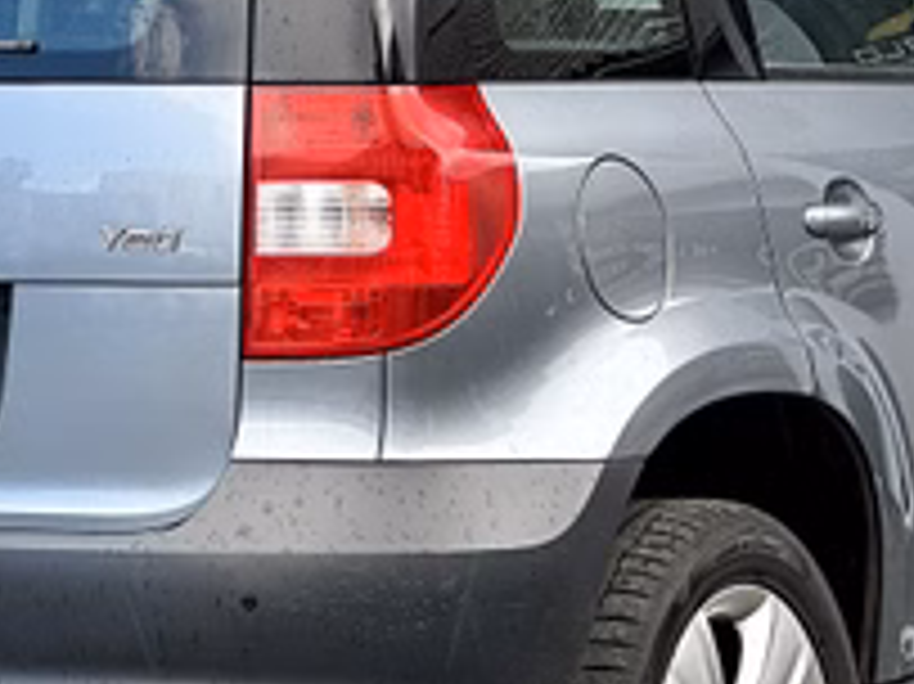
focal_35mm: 243
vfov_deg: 6.1
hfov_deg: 8.2
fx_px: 6412
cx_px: 423
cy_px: 292
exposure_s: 1/99
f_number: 2.8
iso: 32
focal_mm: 9
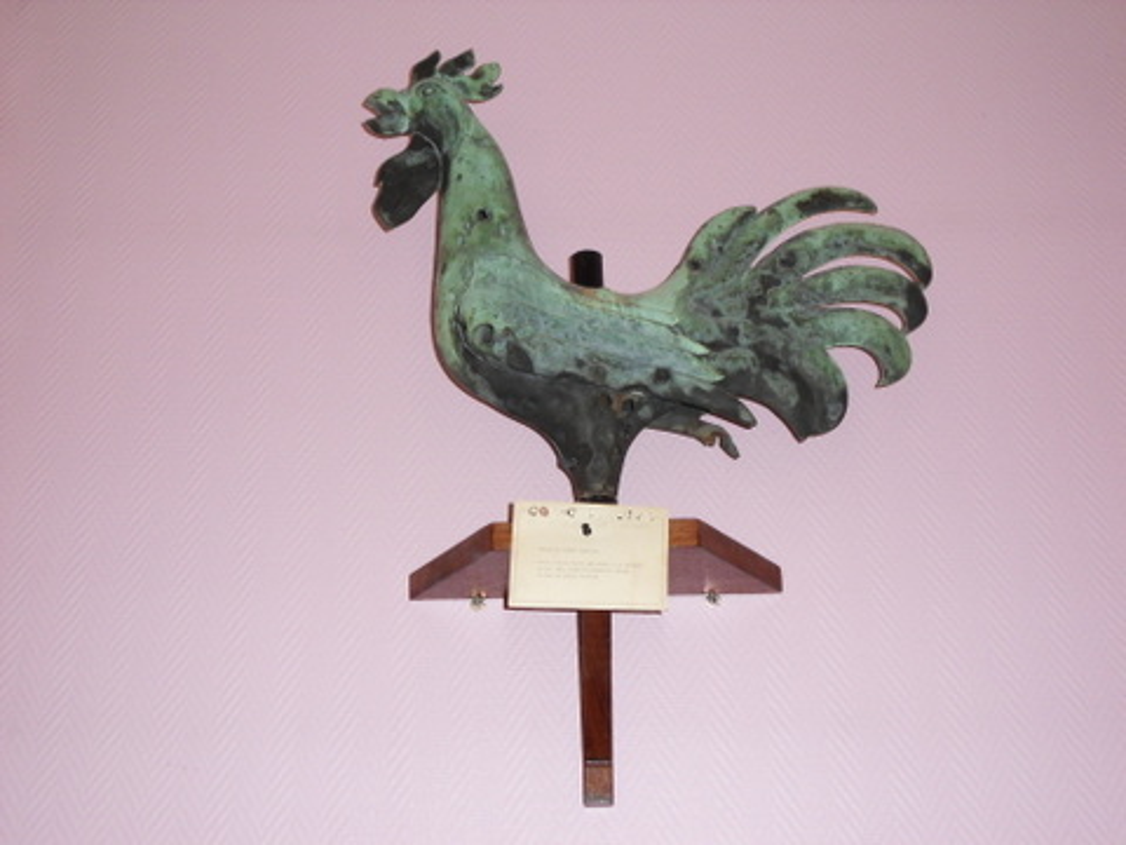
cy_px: 422
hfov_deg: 44.8
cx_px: 563
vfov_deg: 34.3
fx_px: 1366
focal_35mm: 42
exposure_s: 1/45
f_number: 4.2
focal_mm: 7.6
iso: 200
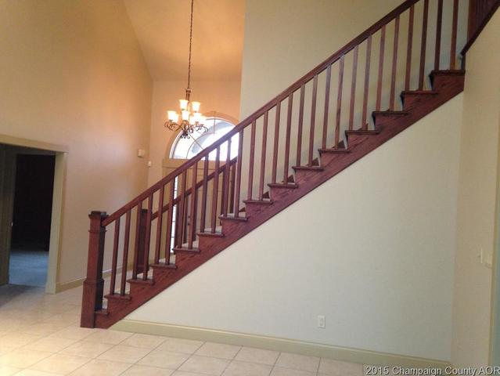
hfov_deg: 55.3
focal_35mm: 33
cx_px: 250
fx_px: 477
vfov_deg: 43.0
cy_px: 188
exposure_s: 1/20
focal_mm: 4.13
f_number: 2.4
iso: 250
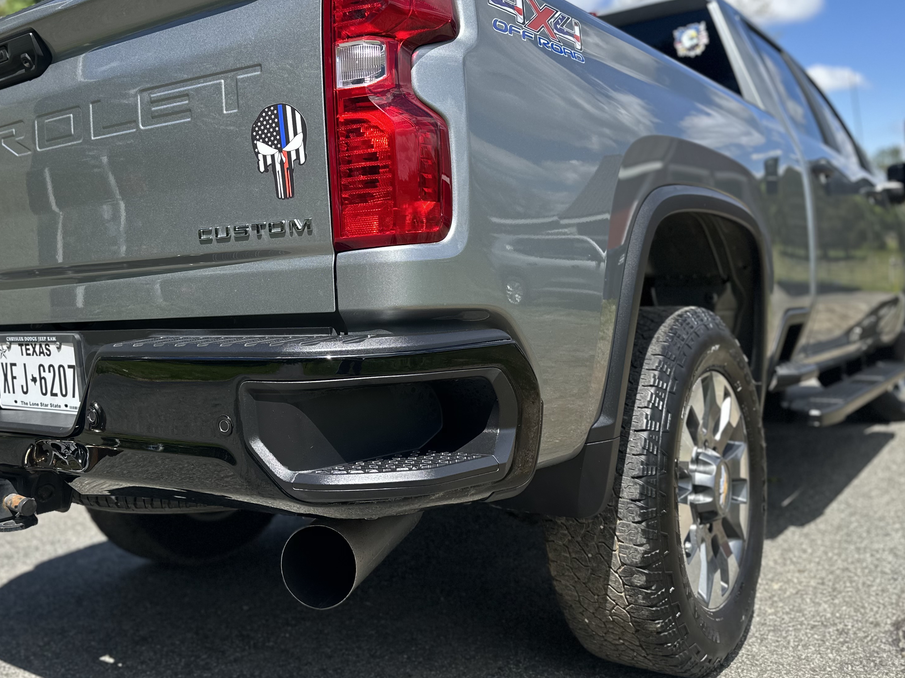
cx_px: 407
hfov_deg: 55.3
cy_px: 263
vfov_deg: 42.7
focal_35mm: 33
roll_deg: +5.5
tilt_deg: -0.2
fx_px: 863
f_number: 1.78
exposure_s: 1/2252
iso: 80
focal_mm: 6.86
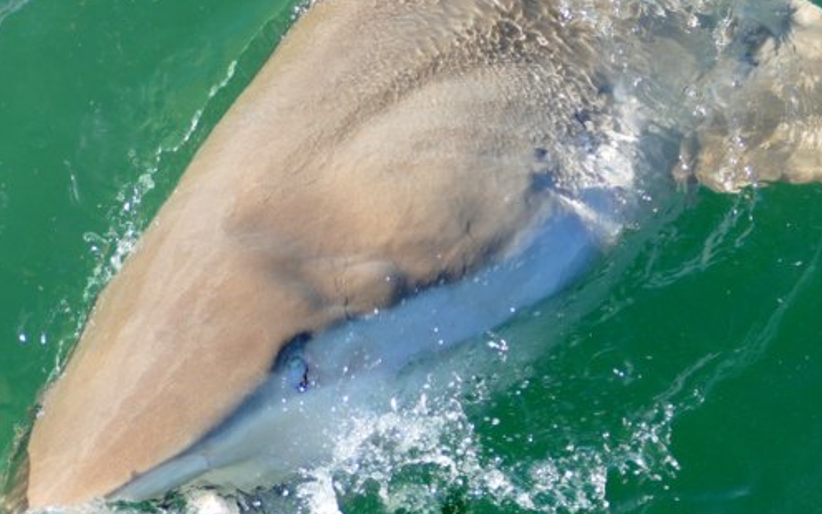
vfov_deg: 13.1
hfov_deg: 20.8
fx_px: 2240
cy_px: 233
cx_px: 461
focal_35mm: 100
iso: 125
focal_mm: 29.59
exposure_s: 1/500
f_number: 3.7
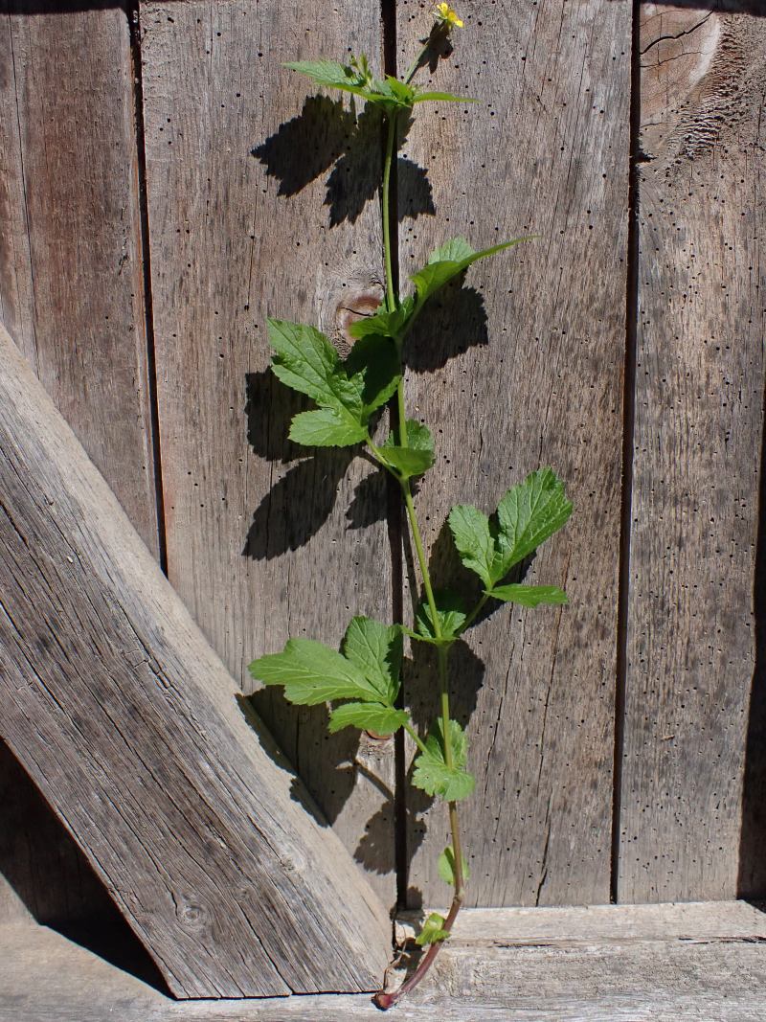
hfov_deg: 46.8
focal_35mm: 30
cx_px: 383
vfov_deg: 60.0
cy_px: 511
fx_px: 885
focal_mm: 5.4
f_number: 9
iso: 320
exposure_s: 1/800
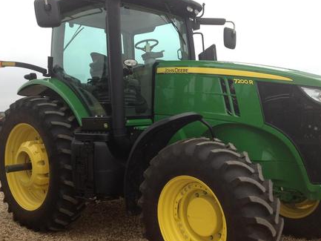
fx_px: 408
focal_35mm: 44
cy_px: 131
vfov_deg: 32.9
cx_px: 165
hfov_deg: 42.9
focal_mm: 4.28
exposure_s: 1/161
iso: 64
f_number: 2.4
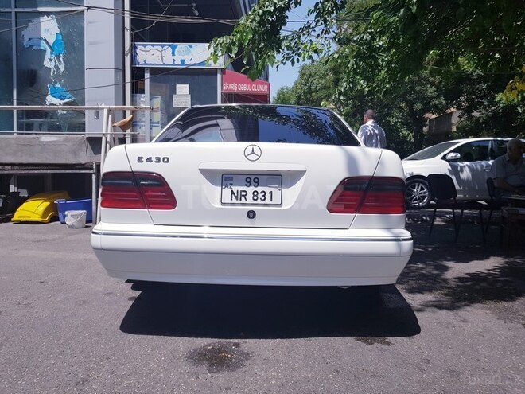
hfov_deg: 67.3
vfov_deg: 53.1
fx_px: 394
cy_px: 197
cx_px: 262
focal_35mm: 26
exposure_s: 1/2880
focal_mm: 4.2
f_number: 1.7
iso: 40
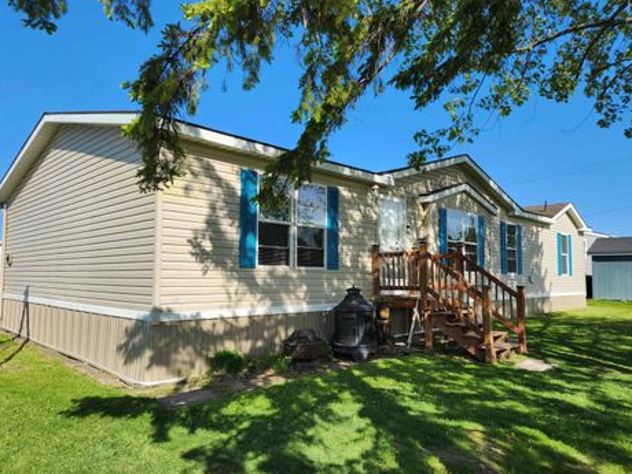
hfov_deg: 69.4
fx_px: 456
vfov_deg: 54.9
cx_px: 302
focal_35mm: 25
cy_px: 244
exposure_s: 1/1372
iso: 20
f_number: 1.8
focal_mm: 5.4
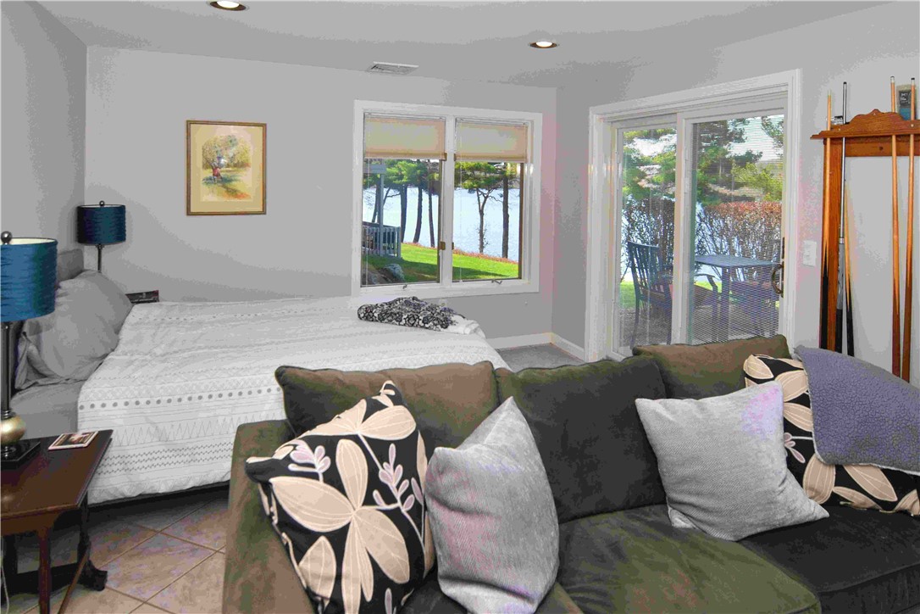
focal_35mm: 20
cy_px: 307
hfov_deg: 85.4
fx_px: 498
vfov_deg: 63.2
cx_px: 460
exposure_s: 1/125
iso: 200
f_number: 5.6
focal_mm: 13
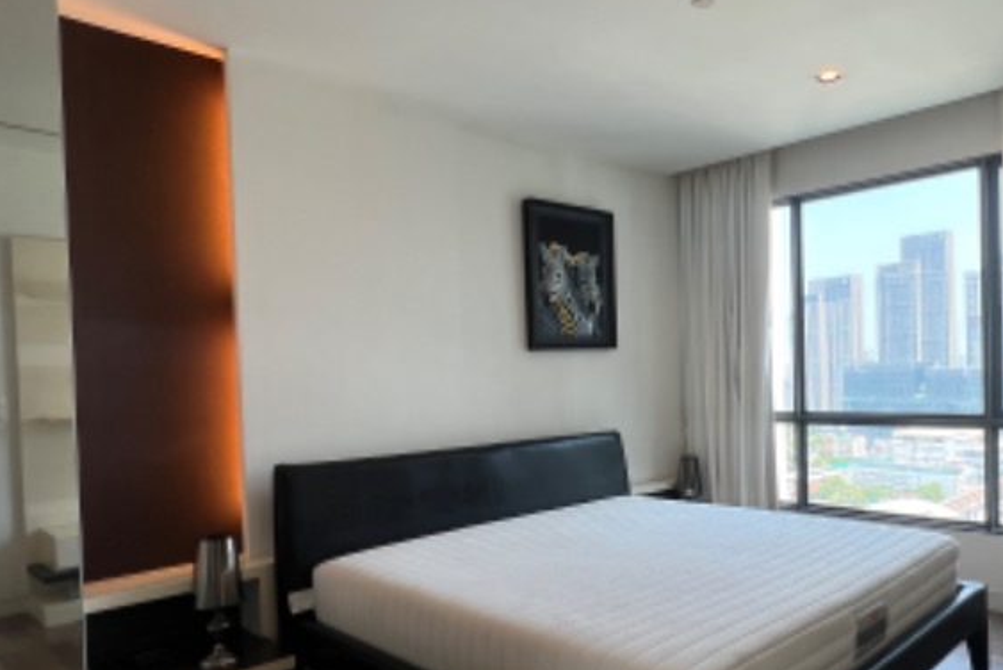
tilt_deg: -0.9
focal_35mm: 24
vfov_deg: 52.9
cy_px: 390
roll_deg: +1.9
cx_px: 684
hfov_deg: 71.1
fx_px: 669
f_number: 1.8
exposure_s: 1/153
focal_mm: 1.57
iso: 32
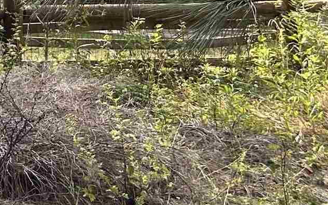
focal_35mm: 135
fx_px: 1207
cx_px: -454
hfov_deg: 12.3
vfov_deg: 8.9
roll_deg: +5.2
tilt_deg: +11.7
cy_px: -259
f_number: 1.5
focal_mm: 5.7
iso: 50
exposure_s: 1/639
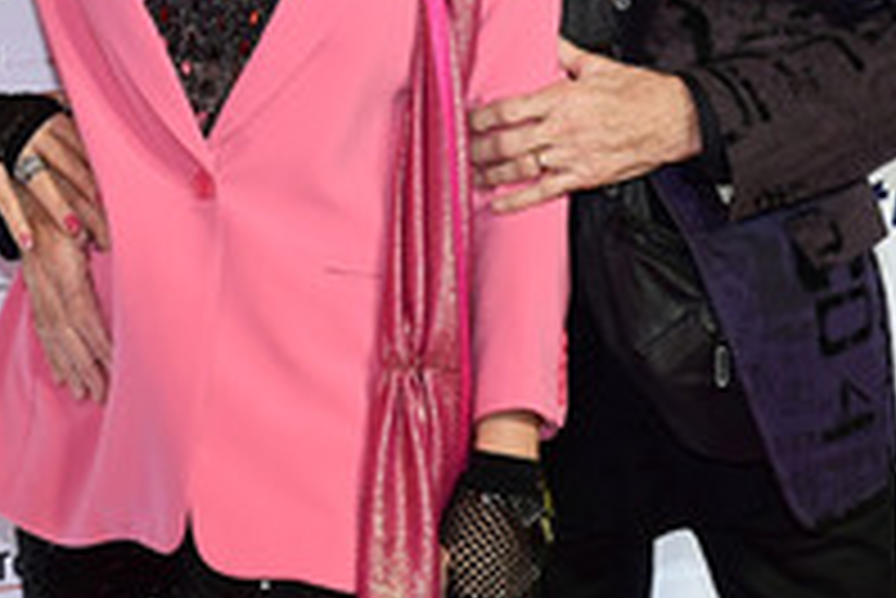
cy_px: -4
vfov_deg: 15.6
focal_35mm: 86
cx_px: 389
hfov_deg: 23.6
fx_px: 2142
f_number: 7.1
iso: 1250
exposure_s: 1/160
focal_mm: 38
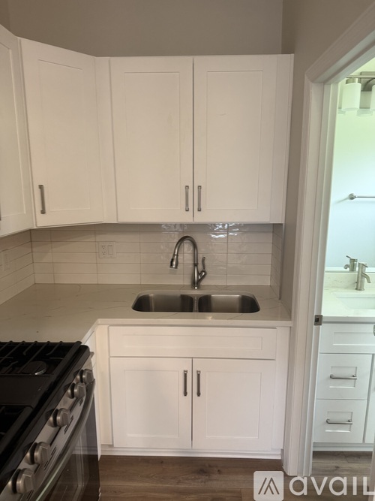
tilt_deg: -9.2
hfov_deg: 56.8
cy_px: 250
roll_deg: -0.5
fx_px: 347
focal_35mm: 24
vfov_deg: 71.6
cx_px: 188
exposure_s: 1/60
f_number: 1.78
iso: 200
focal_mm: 6.76
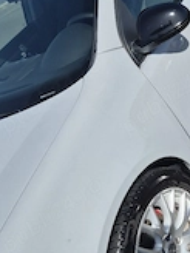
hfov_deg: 24.6
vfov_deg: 34.3
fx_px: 410
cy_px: 114
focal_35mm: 56
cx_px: 202
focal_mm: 5.4
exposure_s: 1/3333
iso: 25
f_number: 1.8
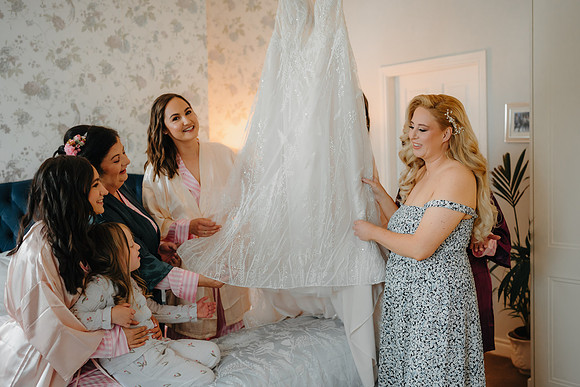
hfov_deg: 49.6
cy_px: 188
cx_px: 315
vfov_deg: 34.3
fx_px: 627
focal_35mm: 39
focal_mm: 35
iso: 1000
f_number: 2
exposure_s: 1/200
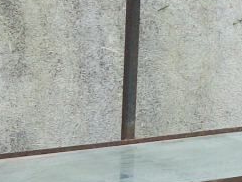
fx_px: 1183
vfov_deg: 8.8
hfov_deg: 11.7
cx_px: 137
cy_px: 169
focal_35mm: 169
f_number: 2.9
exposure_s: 1/160
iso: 80
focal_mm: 5.7
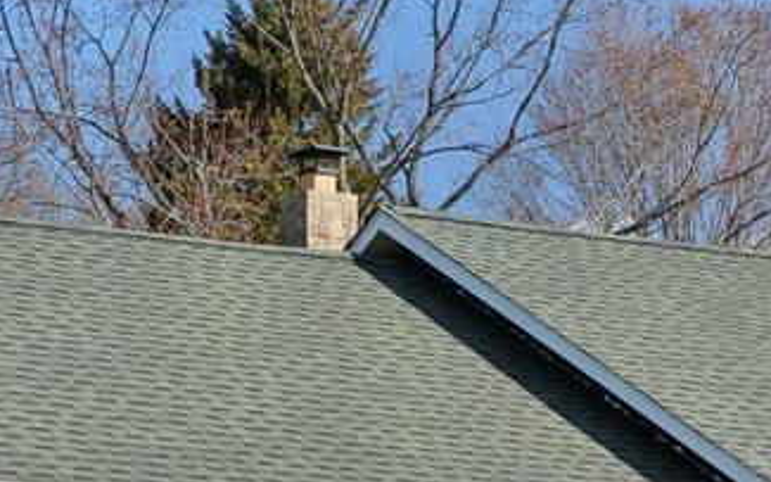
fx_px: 3319
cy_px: 715
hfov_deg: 13.1
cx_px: 738
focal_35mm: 158
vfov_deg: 8.1
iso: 250
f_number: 8
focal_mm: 35
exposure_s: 1/640
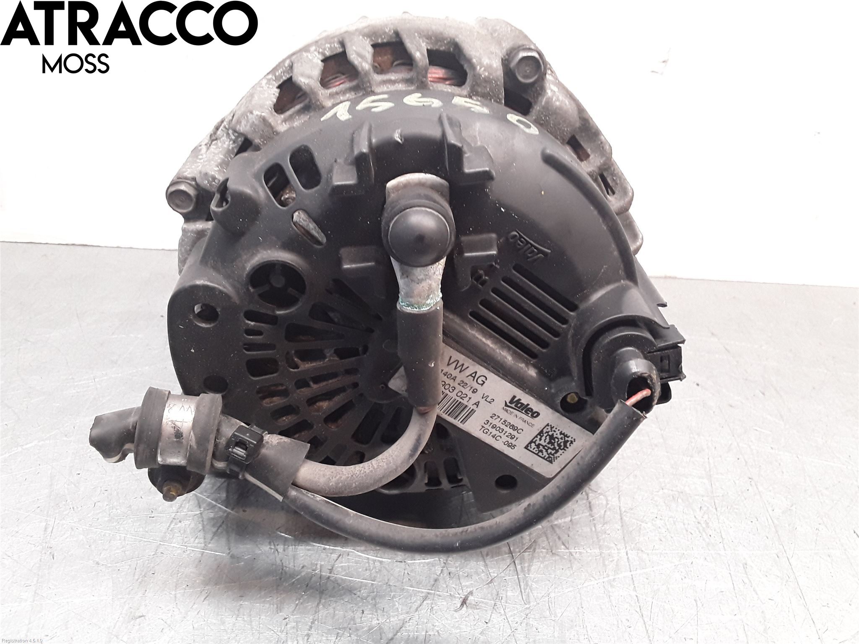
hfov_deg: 63.4
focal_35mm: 28
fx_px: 695
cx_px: 430
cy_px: 322
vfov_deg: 49.7
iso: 100
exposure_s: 1/50
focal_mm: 2.91
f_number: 1.9
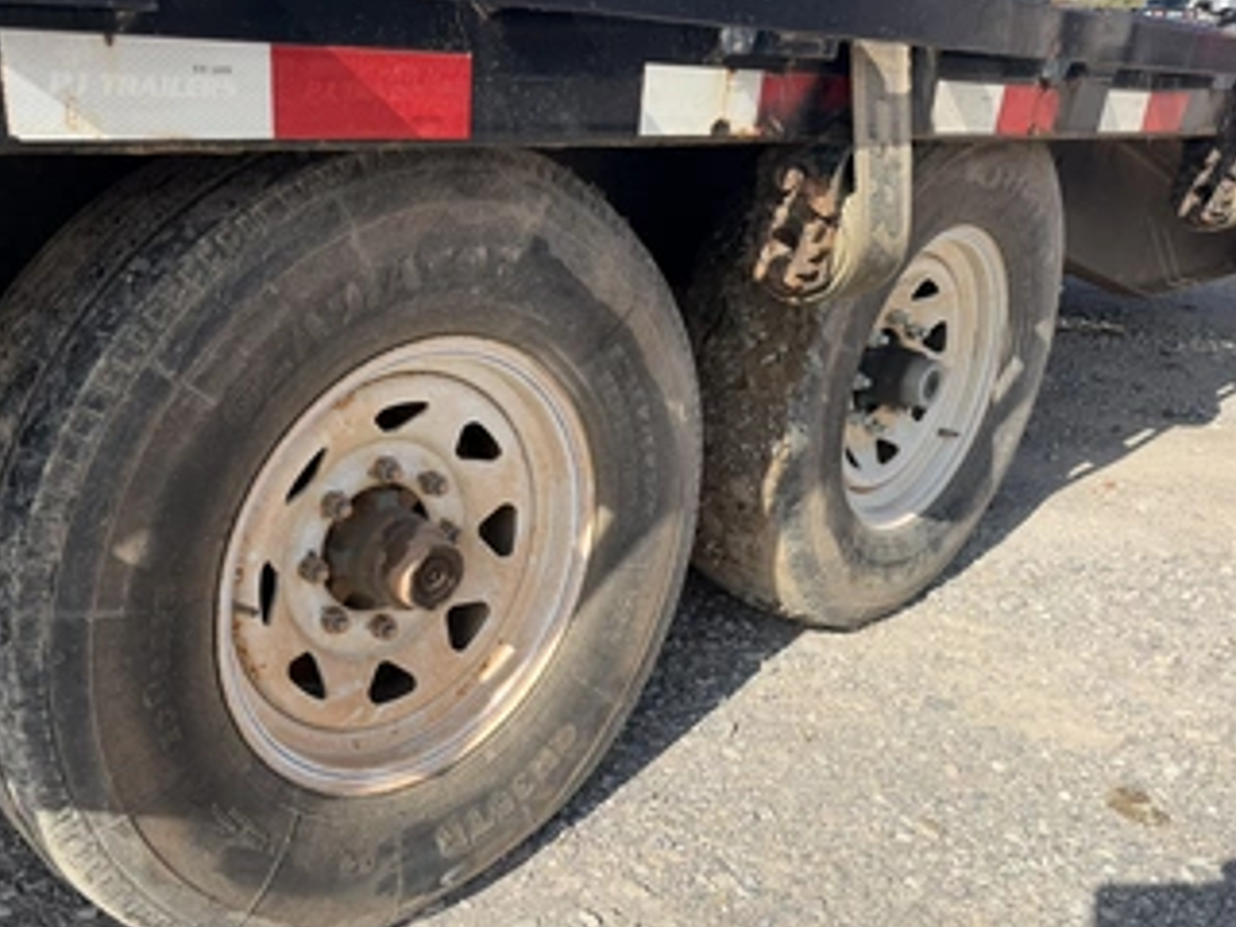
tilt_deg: -24.1
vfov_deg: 46.6
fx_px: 1071
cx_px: 510
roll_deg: -1.7
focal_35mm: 30
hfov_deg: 59.6
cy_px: 548
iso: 80
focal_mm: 6.76
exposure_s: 1/4673
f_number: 1.78
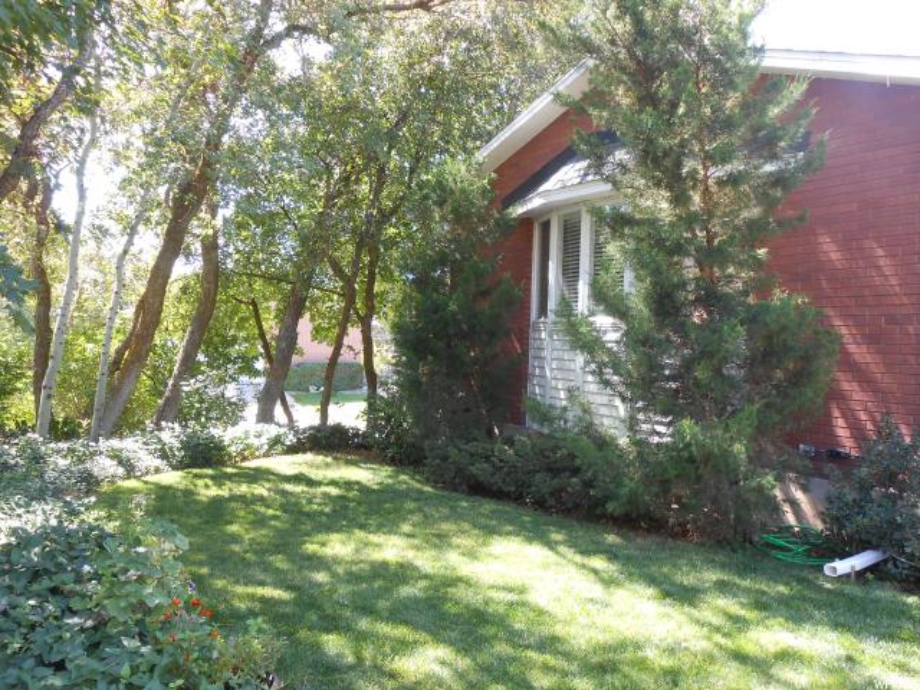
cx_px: 460
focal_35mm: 30
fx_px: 797
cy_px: 345
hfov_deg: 60.0
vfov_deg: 46.8
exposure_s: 1/40
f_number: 3.8
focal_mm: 5.3
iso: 80
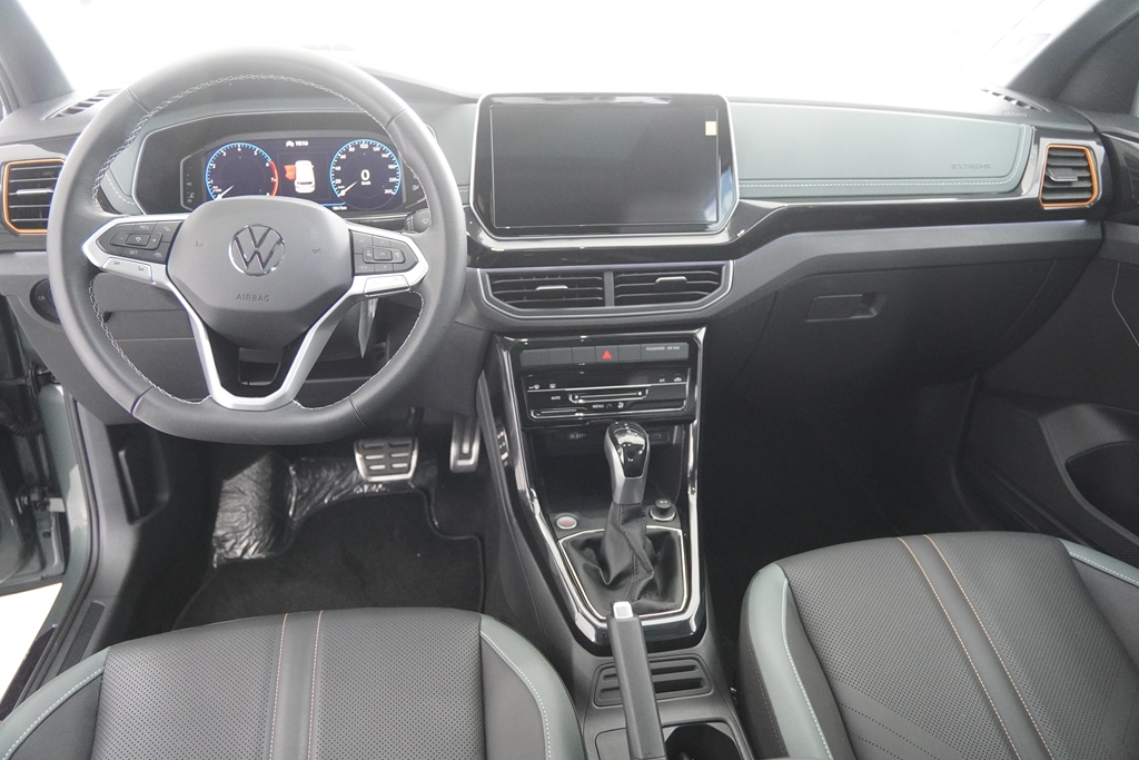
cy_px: 380
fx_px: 807
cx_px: 570
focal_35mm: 26
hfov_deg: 70.4
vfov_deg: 50.4
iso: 4000
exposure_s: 1/160
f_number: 2.8
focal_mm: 17
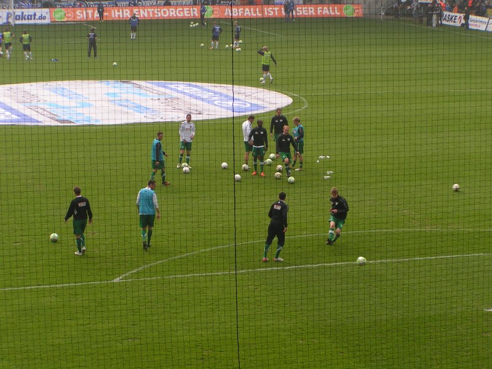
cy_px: 184
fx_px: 1620
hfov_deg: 17.3
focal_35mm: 114
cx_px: 246
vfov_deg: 13.0
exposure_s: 1/250
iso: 50
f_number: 5
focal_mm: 17.4
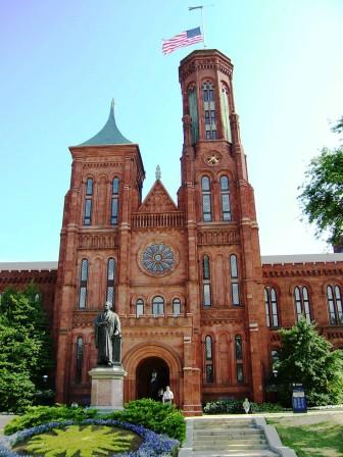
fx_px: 449
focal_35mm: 34
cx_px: 172
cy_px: 228
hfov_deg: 41.8
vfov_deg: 54.0
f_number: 2.7
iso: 80
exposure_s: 1/500
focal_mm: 5.6
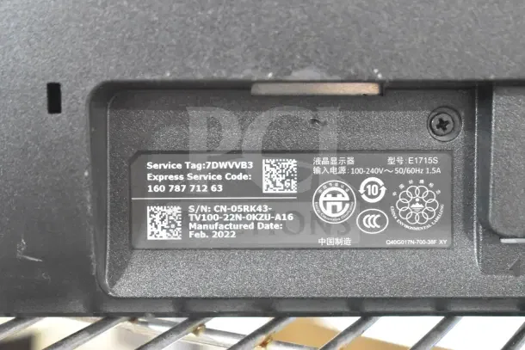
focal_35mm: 82
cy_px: 175
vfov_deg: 16.6
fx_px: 1203
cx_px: 262
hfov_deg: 24.6
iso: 16000
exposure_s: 1/100
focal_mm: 55
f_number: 5.6
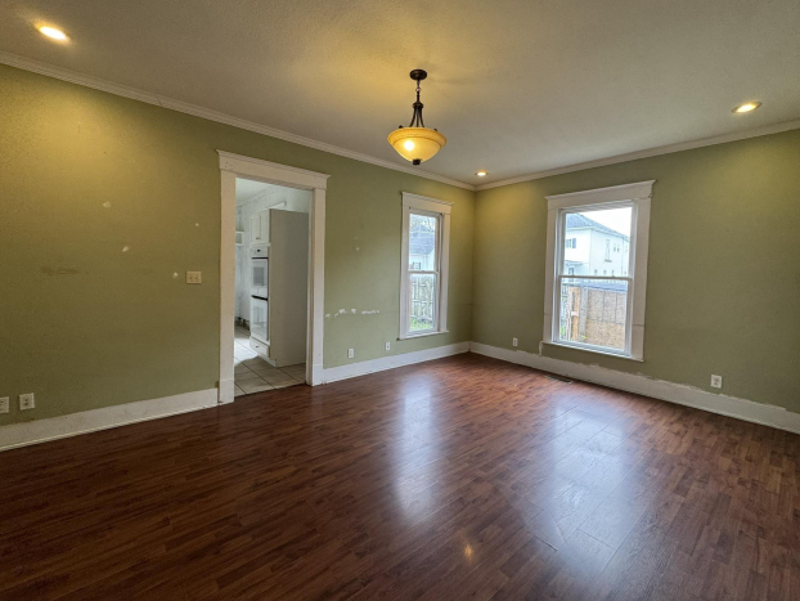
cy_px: 283
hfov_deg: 98.1
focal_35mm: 15
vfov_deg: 81.7
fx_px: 347
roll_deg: -1.8
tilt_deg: -1.9
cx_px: 416
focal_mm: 2.22
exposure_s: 1/120
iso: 125
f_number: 2.2
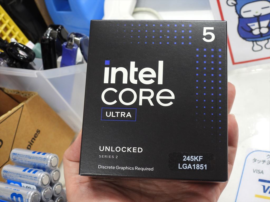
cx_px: 135
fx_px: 390
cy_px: 101
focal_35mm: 50
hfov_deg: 38.2
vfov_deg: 29.1
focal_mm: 8.9
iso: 220
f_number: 3.5
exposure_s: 1/30
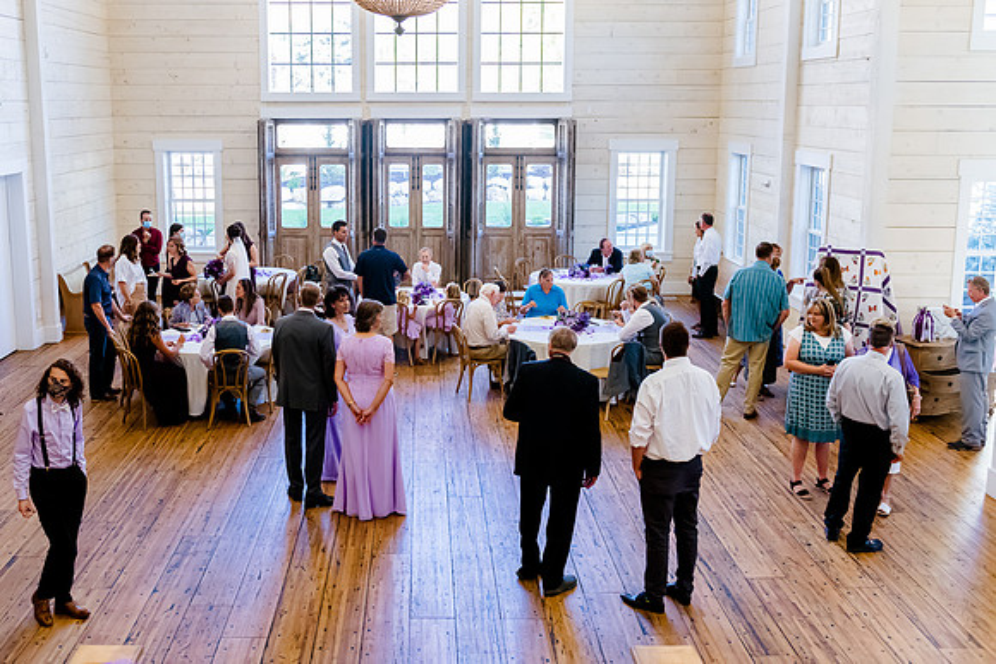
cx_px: 418
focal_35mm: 37
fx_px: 1028
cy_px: 278
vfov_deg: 35.7
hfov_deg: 51.5
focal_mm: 32
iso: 2000
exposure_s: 1/400
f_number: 3.5
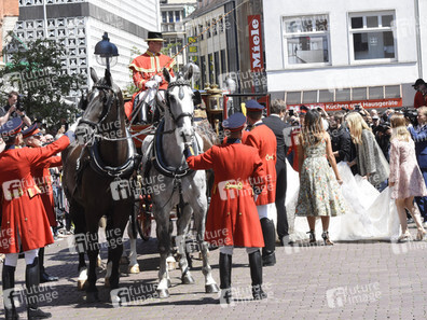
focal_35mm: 115
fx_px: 1419
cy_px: 161
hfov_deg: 17.1
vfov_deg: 12.9
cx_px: 217
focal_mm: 70
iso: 800
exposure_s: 1/500
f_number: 13
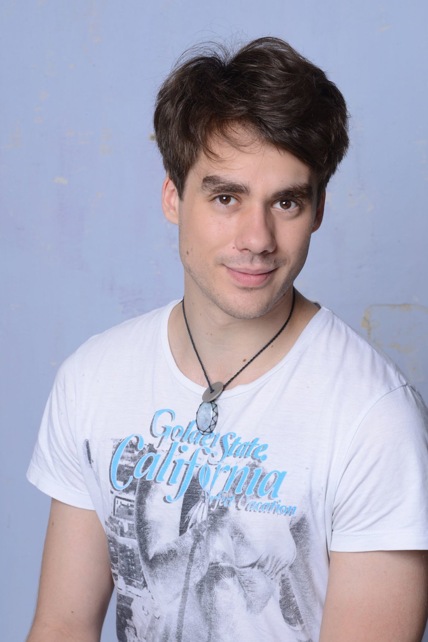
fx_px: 1927
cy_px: 321
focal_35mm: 108
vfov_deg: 18.9
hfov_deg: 12.7
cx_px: 215
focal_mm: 105
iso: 100
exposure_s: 1/80
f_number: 16
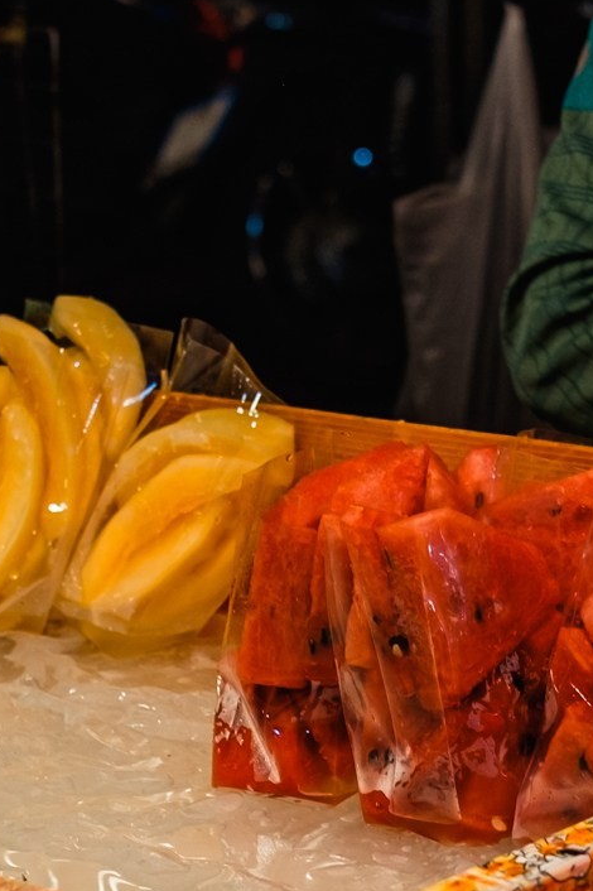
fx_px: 3141
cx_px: 312
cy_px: 611
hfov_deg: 10.8
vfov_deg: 16.1
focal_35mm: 127
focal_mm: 23
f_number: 2.8
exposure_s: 1/125
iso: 200
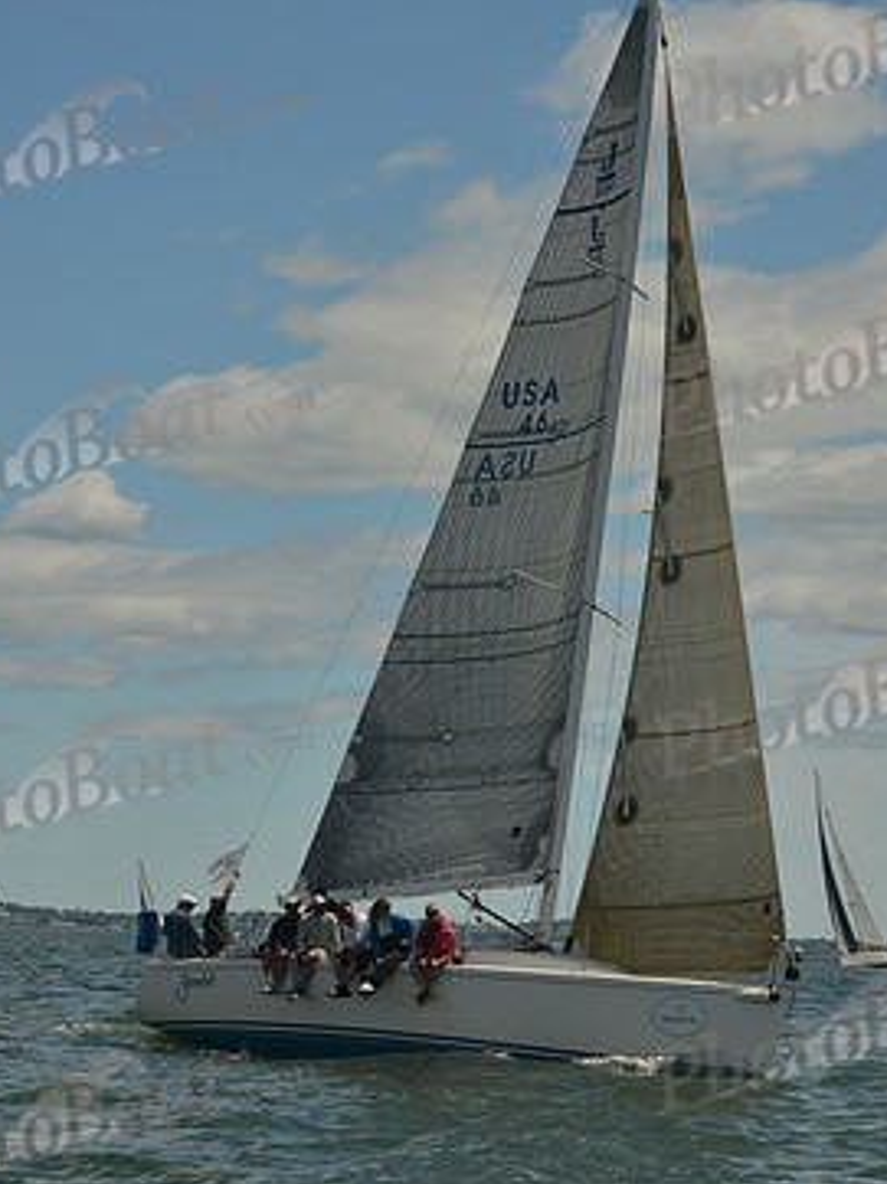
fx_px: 3694
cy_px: 572
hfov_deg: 13.7
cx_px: 486
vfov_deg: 18.2
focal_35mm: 108
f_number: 9
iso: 400
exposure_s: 1/800
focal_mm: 70
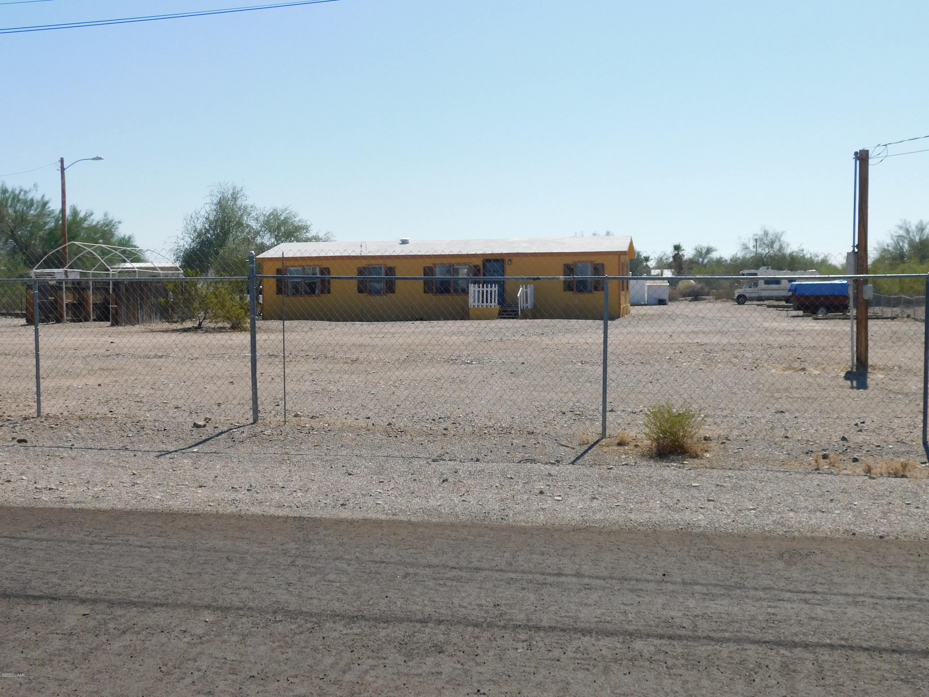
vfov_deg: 36.0
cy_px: 348
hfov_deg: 46.8
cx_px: 464
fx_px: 1073
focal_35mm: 40
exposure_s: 1/400
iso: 125
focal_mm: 7.1
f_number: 7.2
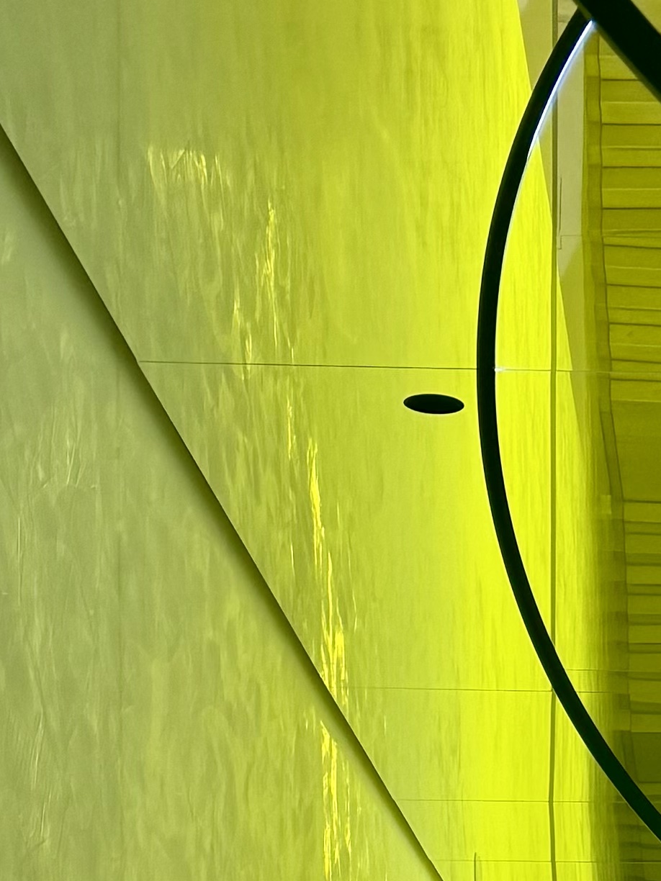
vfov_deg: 15.8
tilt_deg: +0.6
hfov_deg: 12.8
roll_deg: +0.0
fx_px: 2852
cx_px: 828
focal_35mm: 112
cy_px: 1411
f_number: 1.78
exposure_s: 1/82
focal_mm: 6.86
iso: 80
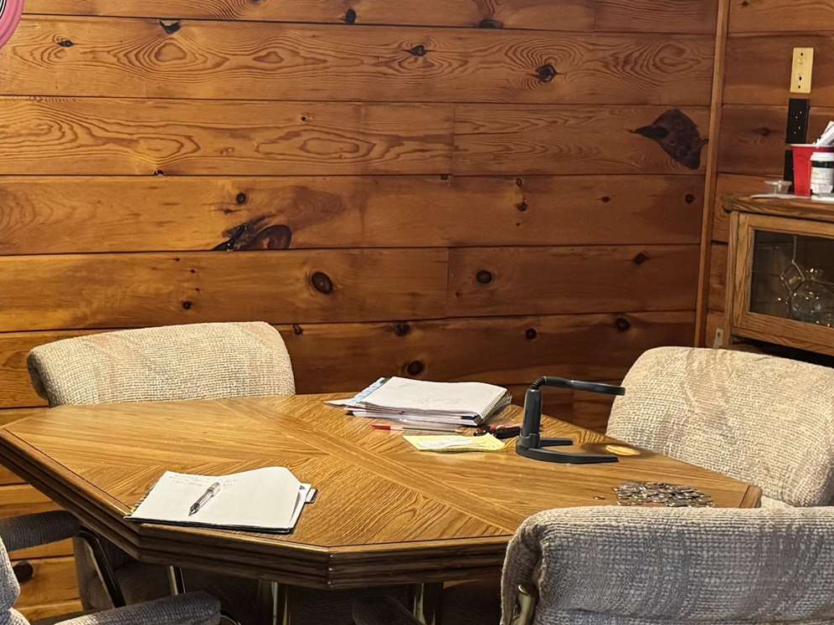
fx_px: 1783
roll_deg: -1.5
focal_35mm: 74
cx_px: 142
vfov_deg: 19.9
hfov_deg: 25.8
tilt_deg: -7.8
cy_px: 305
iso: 640
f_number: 1.78
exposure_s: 1/40
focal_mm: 6.76
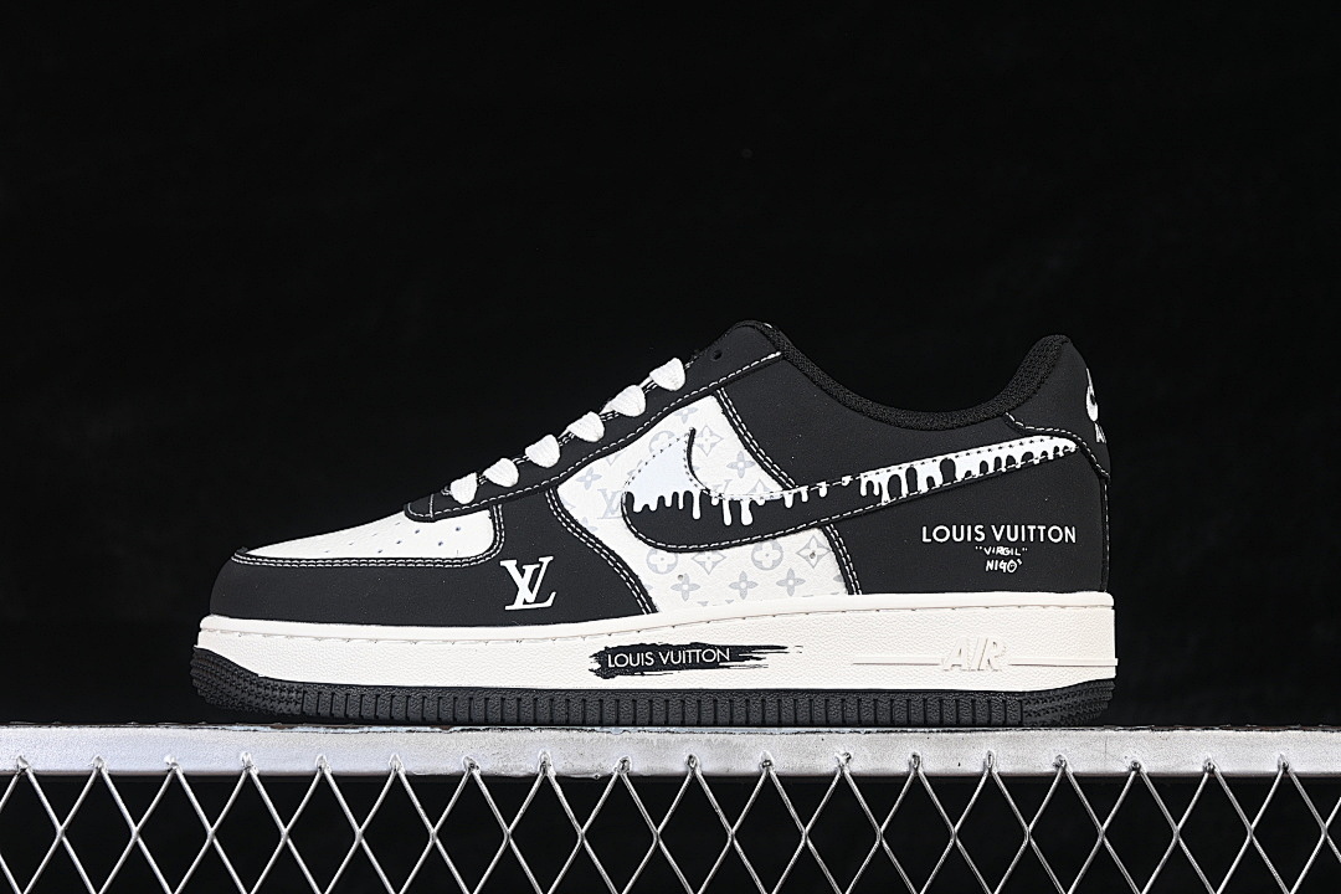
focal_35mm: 75
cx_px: 670
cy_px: 447
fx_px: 2794
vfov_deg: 18.2
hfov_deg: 27.0
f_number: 6.3
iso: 160
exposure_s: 1/60
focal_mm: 50
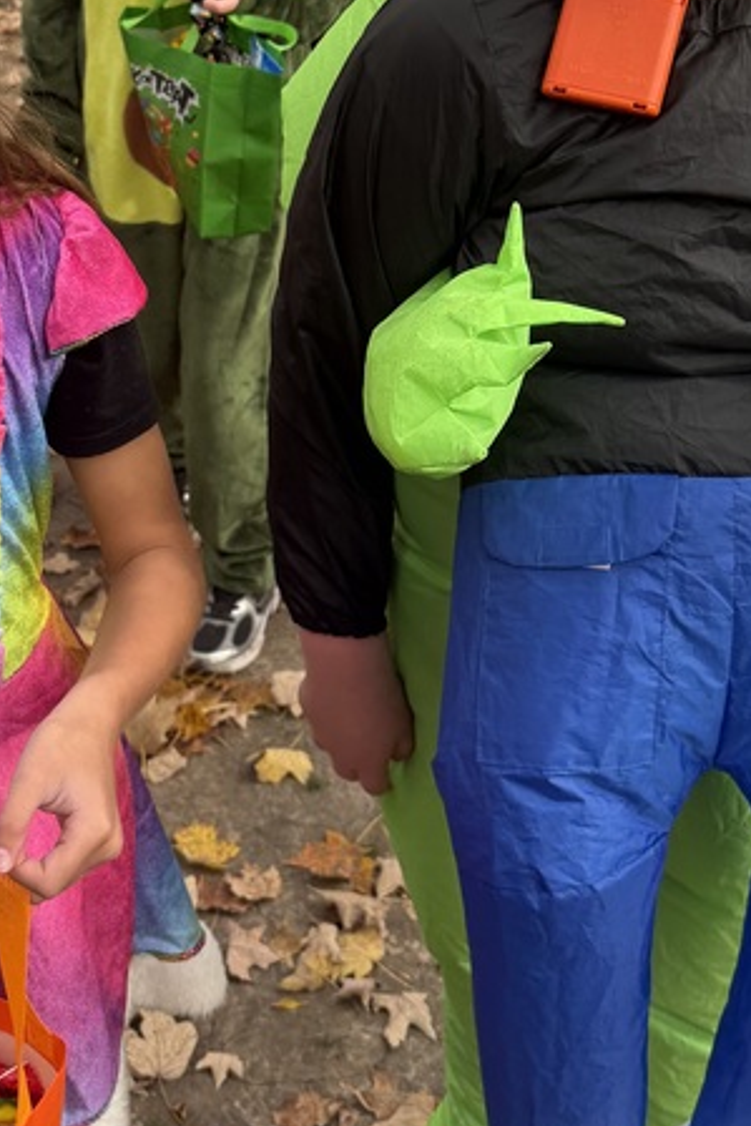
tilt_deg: -25.6
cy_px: 239
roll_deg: -1.3
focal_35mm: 57
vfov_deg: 34.1
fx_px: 1782
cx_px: 342
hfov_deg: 23.8
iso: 80
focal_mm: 6.76
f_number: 1.78
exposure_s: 1/207
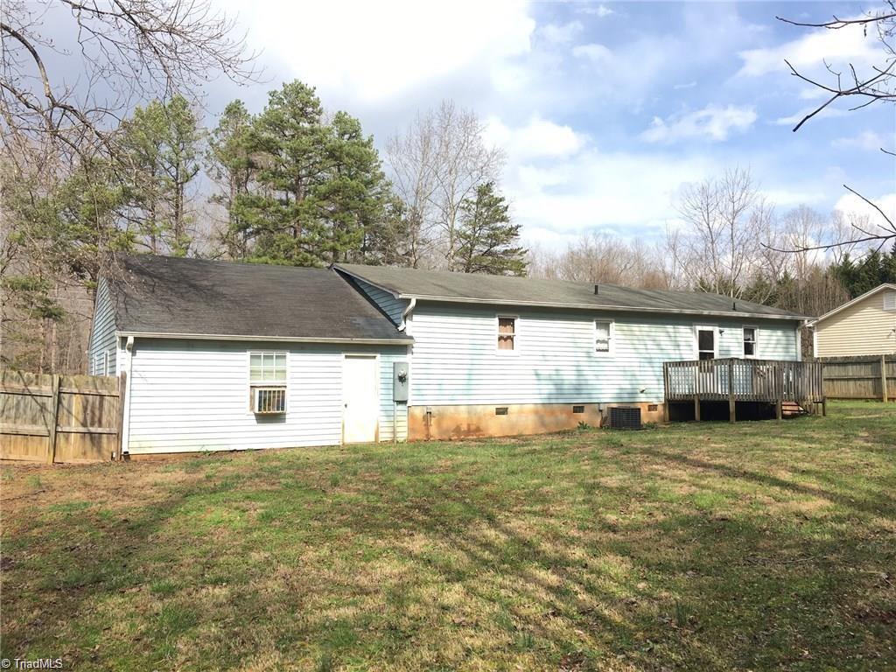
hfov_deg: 61.7
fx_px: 751
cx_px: 448
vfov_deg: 48.2
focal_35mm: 29
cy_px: 336
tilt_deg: +2.6
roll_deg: -0.1
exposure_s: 1/769
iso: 25
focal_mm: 4.15
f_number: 2.2
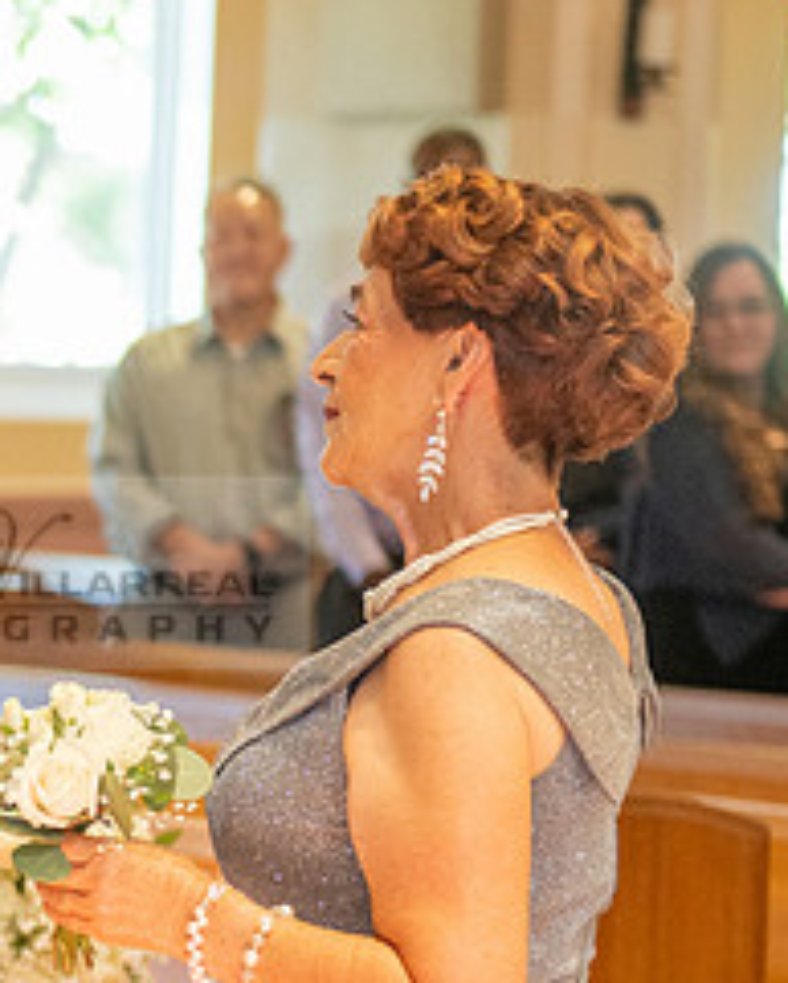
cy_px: 904
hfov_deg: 6.8
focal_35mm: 224
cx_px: -533
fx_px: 6526
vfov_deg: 8.6
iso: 1600
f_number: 2.8
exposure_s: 1/160
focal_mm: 70
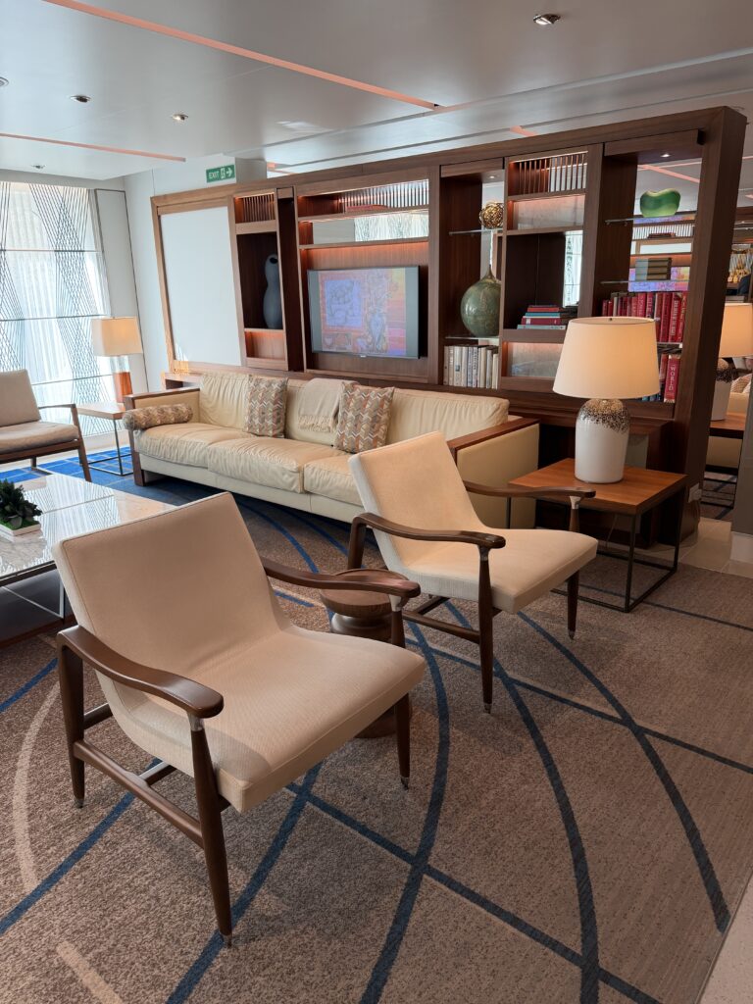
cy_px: 502
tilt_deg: -17.0
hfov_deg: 56.8
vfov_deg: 71.6
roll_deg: +1.4
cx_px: 376
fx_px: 696
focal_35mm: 24
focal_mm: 6.76
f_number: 1.78
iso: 100
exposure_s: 1/123
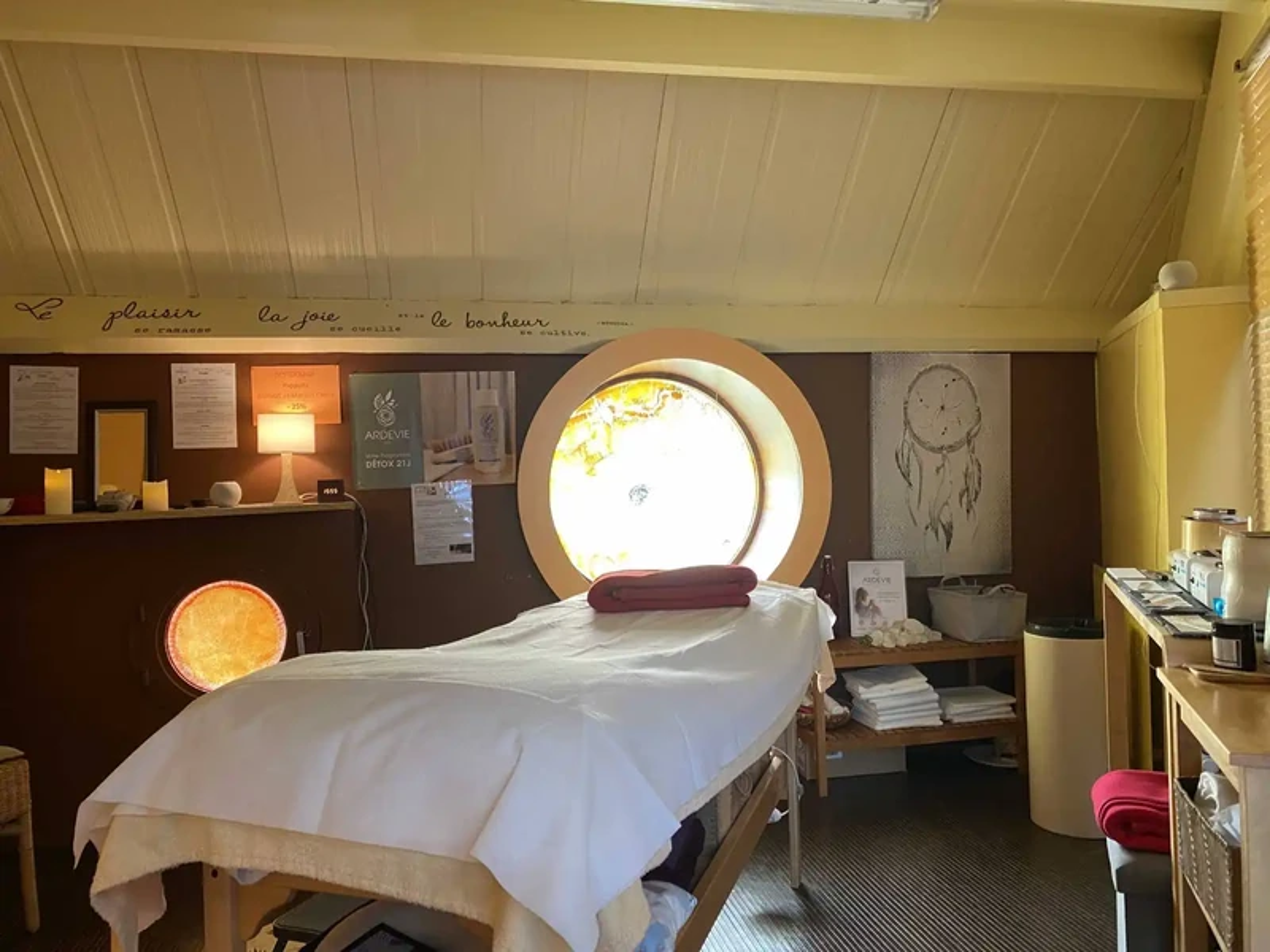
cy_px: 476
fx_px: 954
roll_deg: +2.0
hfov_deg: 67.3
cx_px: 635
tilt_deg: -2.1
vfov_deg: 53.1
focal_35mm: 26
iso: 200
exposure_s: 1/50
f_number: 1.8
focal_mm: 4.25
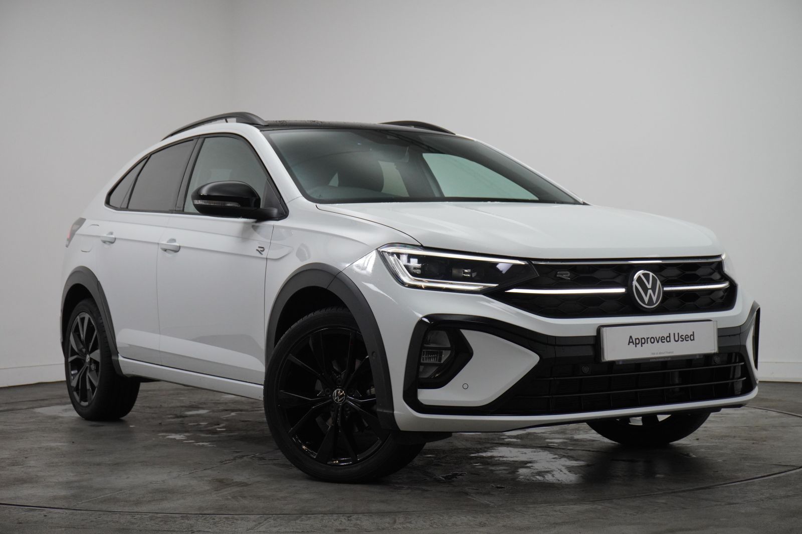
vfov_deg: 23.7
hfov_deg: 35.1
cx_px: 401
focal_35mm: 57
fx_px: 1269
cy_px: 267
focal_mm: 38
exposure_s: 1/160
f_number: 5.6
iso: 1600
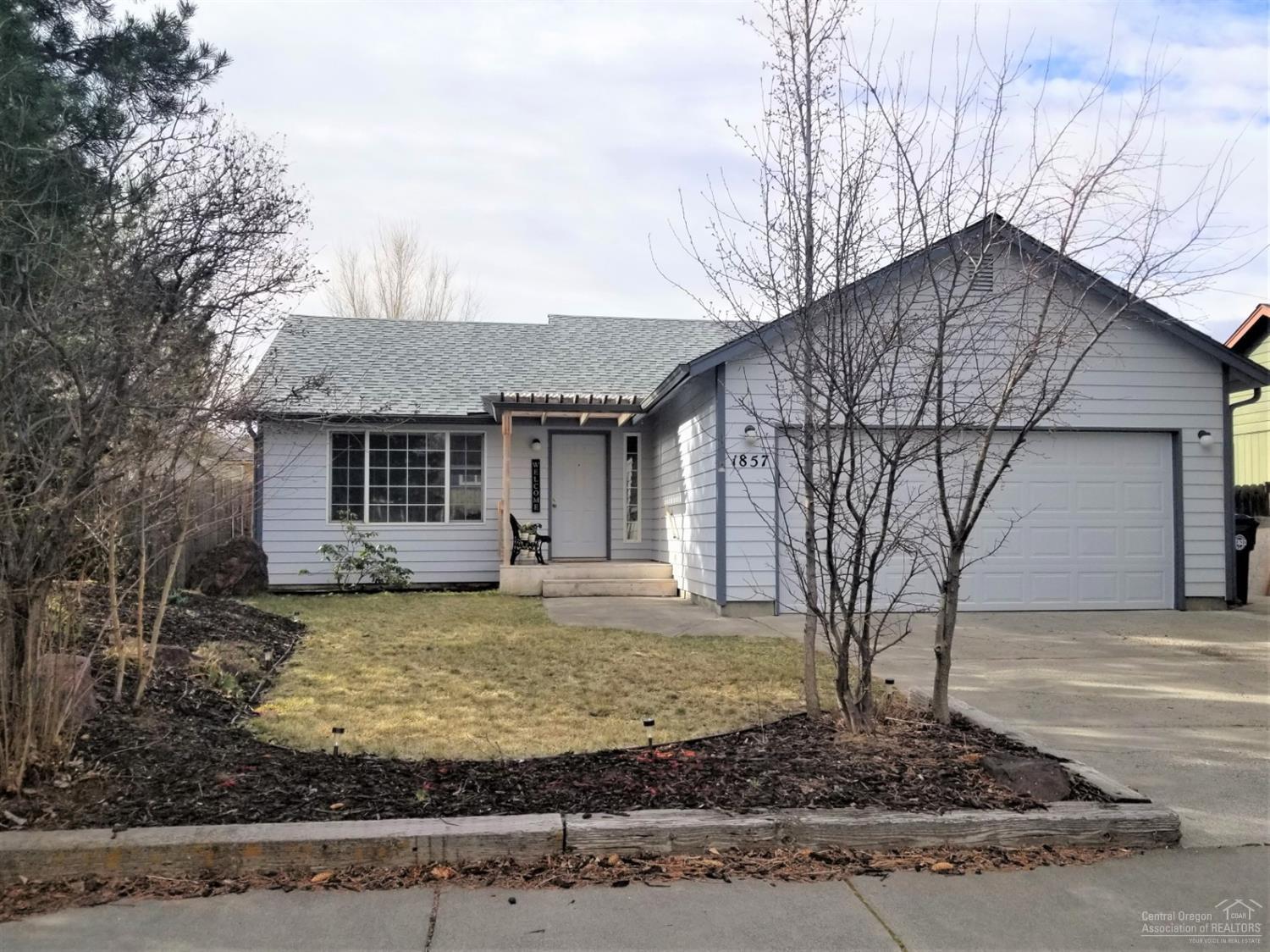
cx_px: 635
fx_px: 954
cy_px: 476
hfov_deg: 67.3
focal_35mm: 26
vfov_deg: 53.0
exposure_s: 1/2048
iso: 50
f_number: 1.7
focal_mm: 4.25
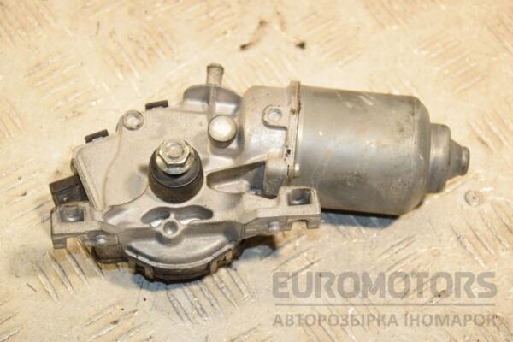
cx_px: 256
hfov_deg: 20.6
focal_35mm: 99
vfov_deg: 13.8
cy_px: 171
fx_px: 1411
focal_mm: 66
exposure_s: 1/200
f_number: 6.3
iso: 800
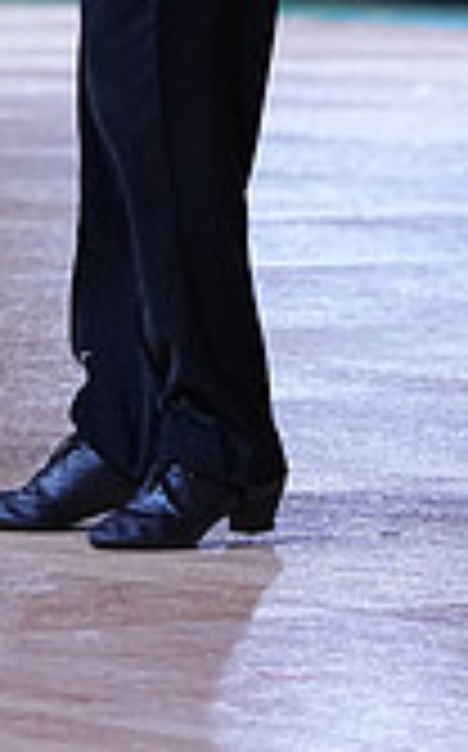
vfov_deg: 4.8
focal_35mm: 436
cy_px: -342
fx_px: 8921
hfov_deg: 3.0
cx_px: -142
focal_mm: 123
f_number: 4
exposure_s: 1/500
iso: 1600
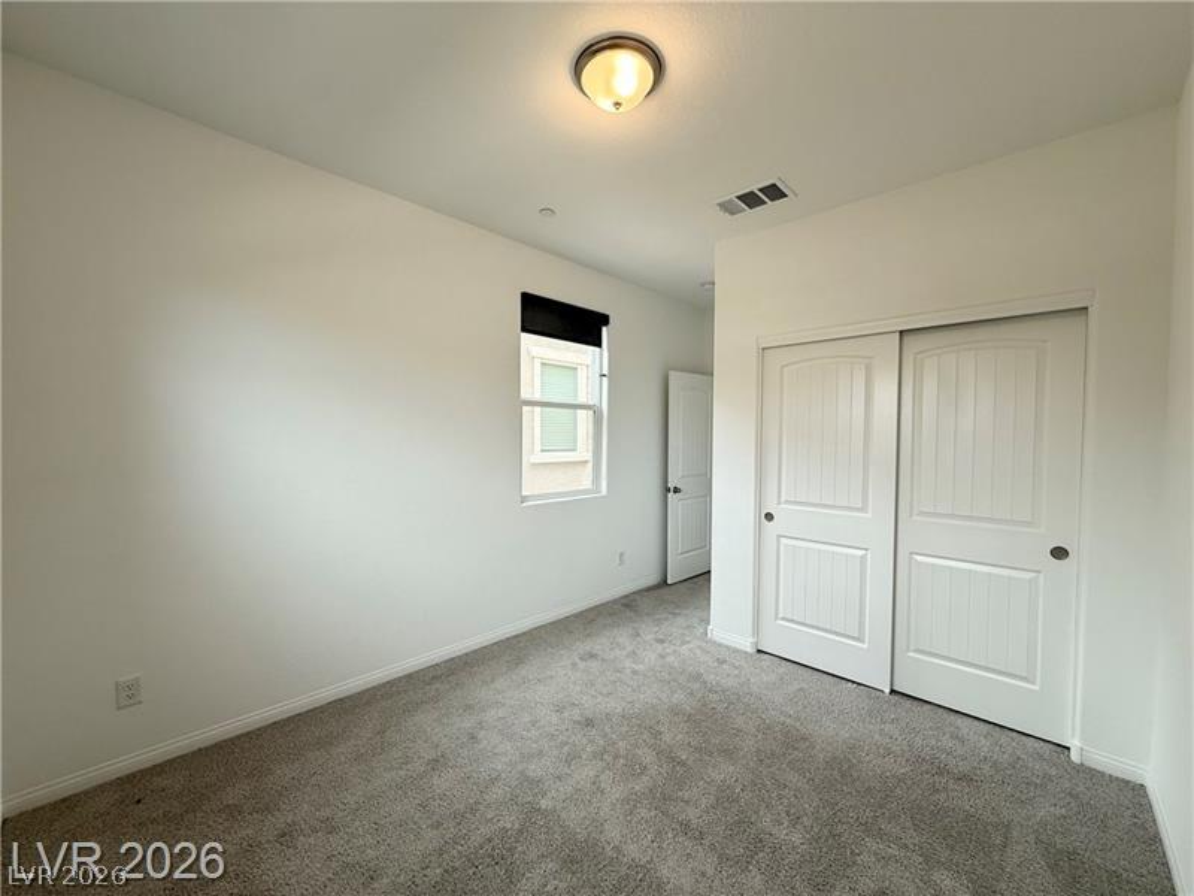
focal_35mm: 14
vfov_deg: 85.7
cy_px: 448
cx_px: 597
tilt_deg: -0.5
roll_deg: -0.6
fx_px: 483
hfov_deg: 102.1
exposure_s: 1/120
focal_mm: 2.22
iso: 64
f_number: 2.2
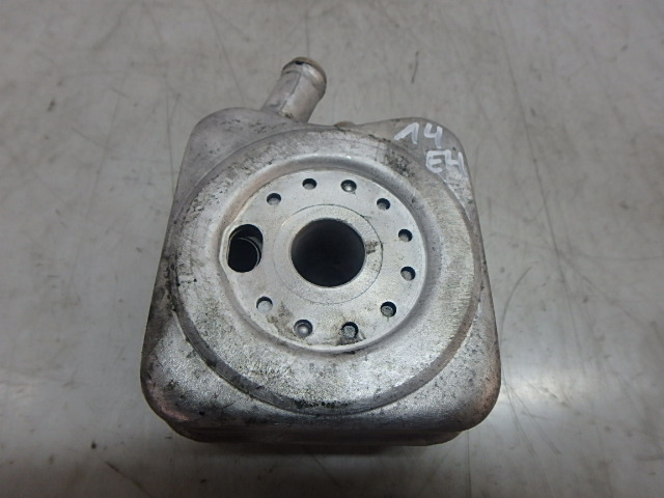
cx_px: 332
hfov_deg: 79.0
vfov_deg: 63.4
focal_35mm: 21
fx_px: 403
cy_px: 249
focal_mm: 3.7
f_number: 3.5
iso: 160
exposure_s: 1/60
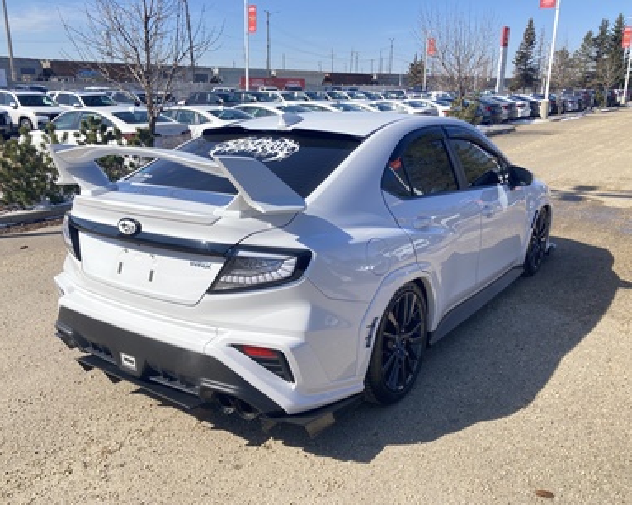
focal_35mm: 30
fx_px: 561
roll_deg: -0.9
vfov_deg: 48.5
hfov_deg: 58.8
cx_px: 302
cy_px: 258
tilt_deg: -17.0
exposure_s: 1/1230
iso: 20
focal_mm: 3.99
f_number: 1.8
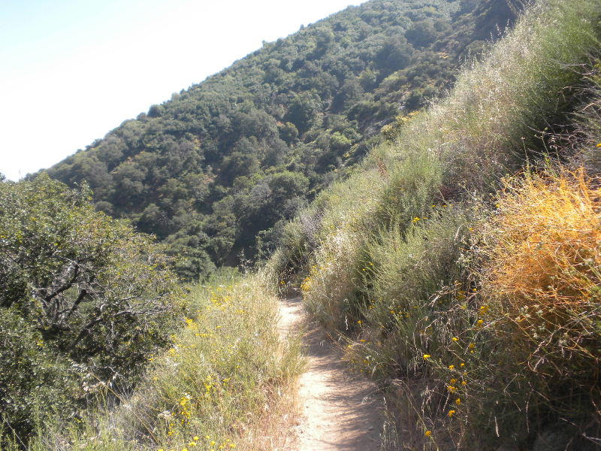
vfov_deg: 38.7
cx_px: 300
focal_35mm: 37
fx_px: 642
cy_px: 226
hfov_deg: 50.1
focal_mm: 6.6
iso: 64
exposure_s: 1/264
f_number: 3.5
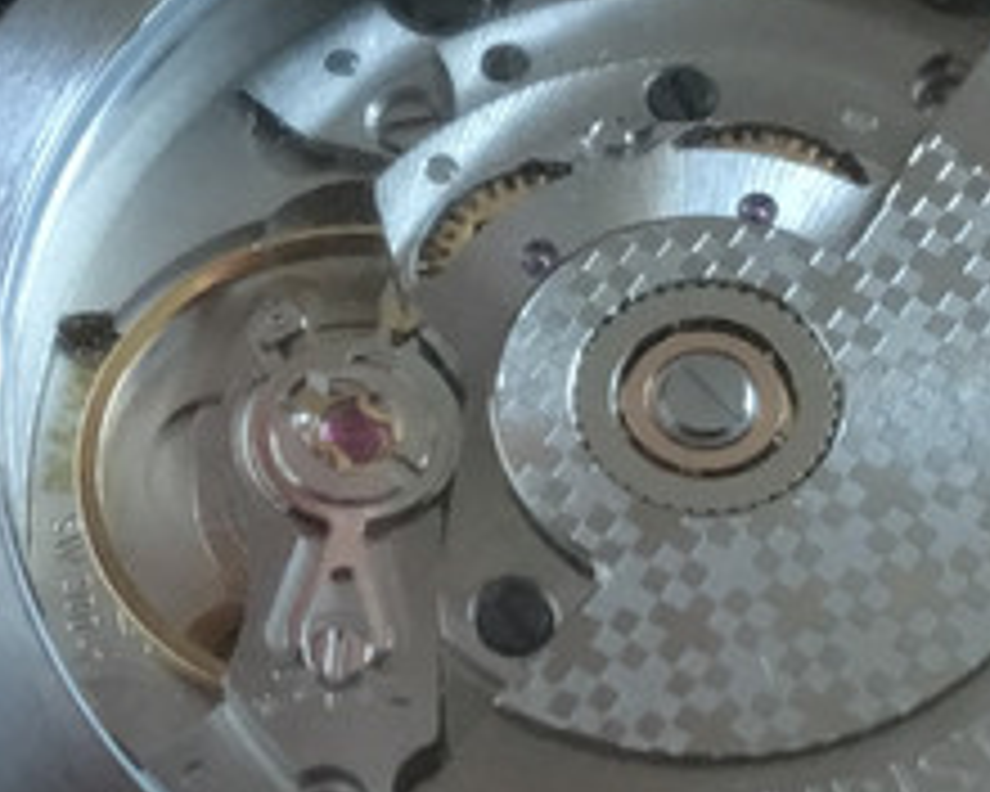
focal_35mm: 147
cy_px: 441
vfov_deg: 10.5
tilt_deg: -59.7
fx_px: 4307
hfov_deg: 13.1
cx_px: 668
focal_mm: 3.3
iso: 100
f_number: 2.4
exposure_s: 1/33
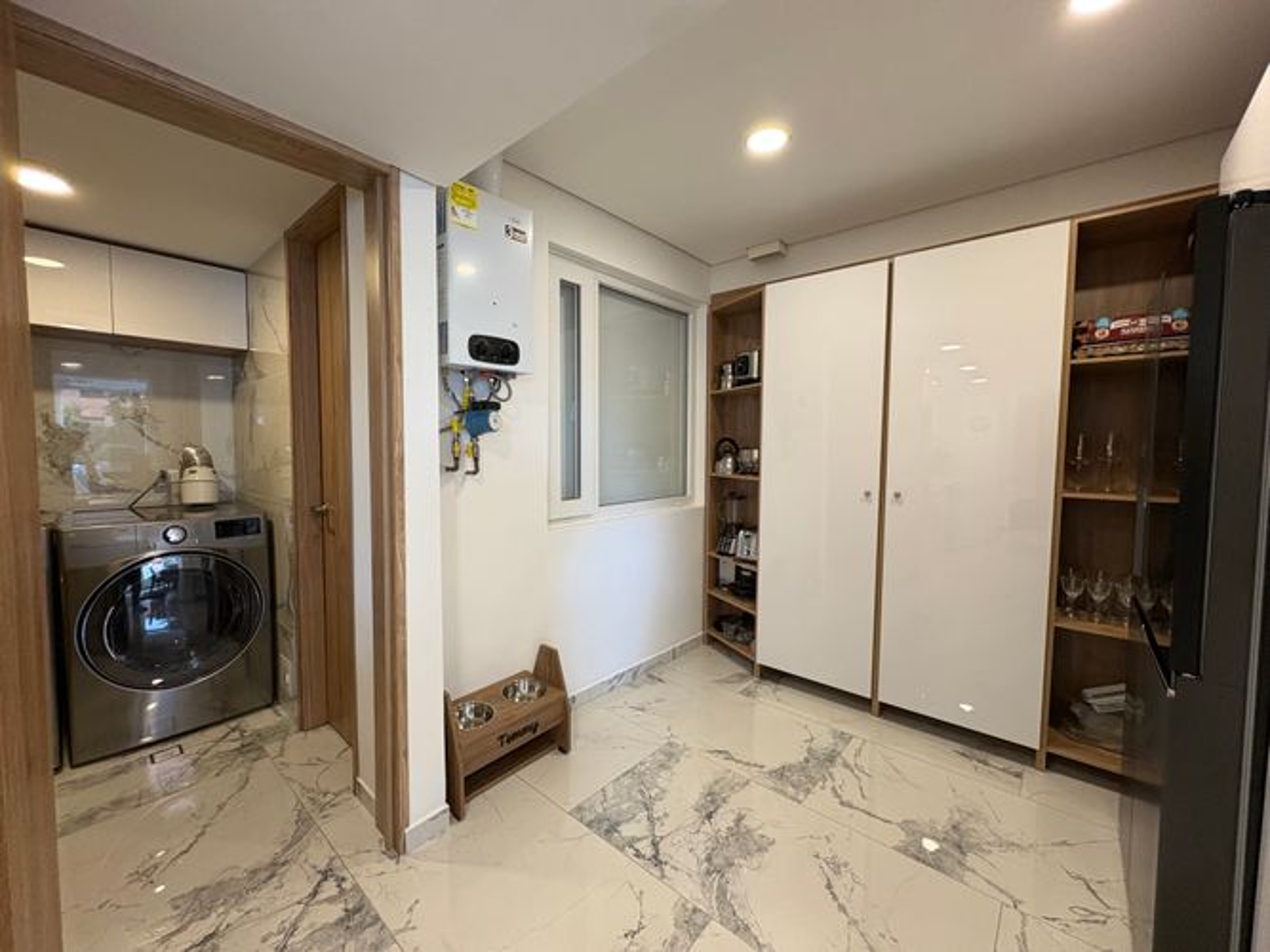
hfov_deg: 102.1
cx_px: 635
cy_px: 476
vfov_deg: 85.7
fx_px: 514
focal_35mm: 14
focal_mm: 2.22
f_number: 2.2
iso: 250
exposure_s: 1/120
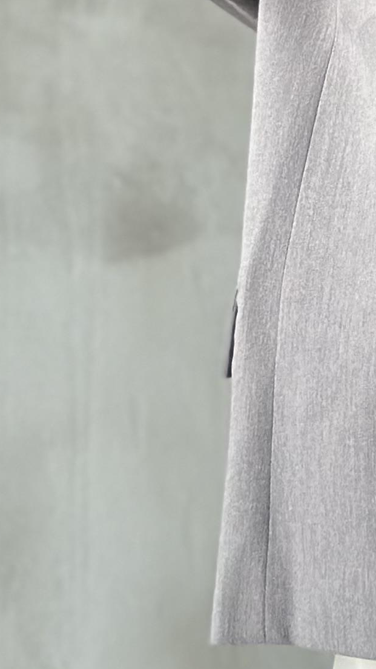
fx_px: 3385
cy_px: -245
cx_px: 762
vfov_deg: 11.0
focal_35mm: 191
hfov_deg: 6.2
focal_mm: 6.86
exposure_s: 1/66
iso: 125
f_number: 1.78
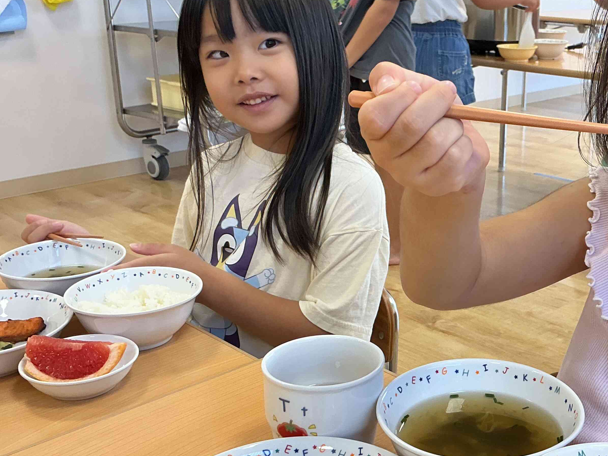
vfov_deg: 29.7
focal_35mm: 49
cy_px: 256
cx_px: 460
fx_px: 861
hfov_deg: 37.9
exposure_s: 1/120
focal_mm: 3
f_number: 1.8
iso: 64
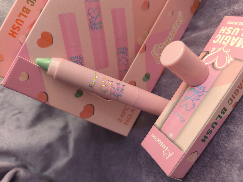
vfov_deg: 58.9
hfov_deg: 73.9
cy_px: 91
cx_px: 122
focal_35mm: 23
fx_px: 161
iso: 125
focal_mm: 6.14
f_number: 1.65
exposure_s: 1/100
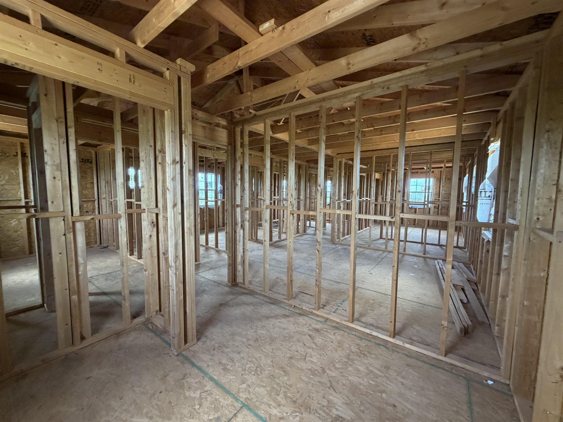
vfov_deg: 85.7
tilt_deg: -6.6
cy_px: 211
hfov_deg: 102.1
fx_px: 228
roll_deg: -0.1
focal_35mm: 14
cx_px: 282
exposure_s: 1/81
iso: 320
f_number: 2.2
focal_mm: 2.22
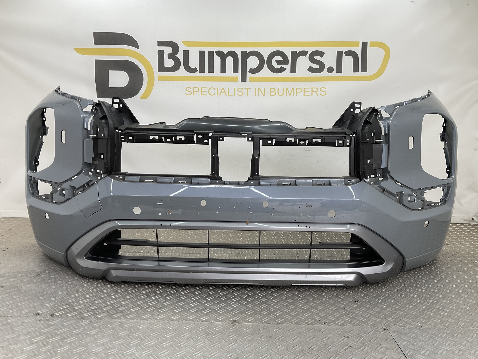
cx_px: 239
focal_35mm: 29
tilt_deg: -10.3
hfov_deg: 61.7
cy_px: 180
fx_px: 400
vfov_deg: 48.2
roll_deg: -1.8
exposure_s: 1/108
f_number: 1.8
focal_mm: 3
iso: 16
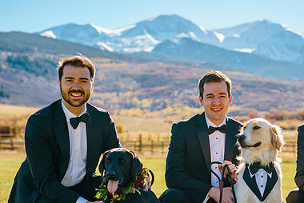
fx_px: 685
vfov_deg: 16.8
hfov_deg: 24.9
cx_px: 201
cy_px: 159
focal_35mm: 81
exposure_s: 1/4000
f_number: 2.8
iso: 200
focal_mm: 50
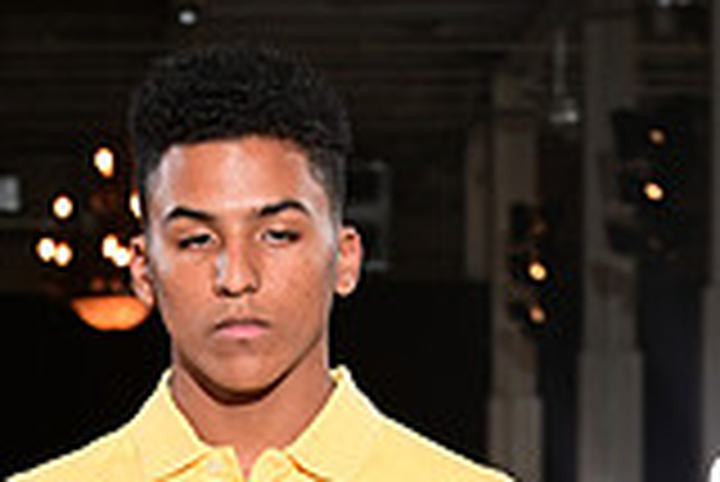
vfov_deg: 4.7
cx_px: 220
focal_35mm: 283
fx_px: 5665
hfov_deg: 7.3
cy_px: 1176
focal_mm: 78
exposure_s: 1/160
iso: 1000
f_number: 6.3
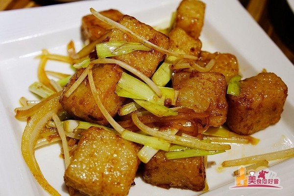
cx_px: 147
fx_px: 380
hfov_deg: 42.3
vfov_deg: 28.9
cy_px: 98
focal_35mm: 46
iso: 640
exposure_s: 1/60
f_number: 4
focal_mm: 31
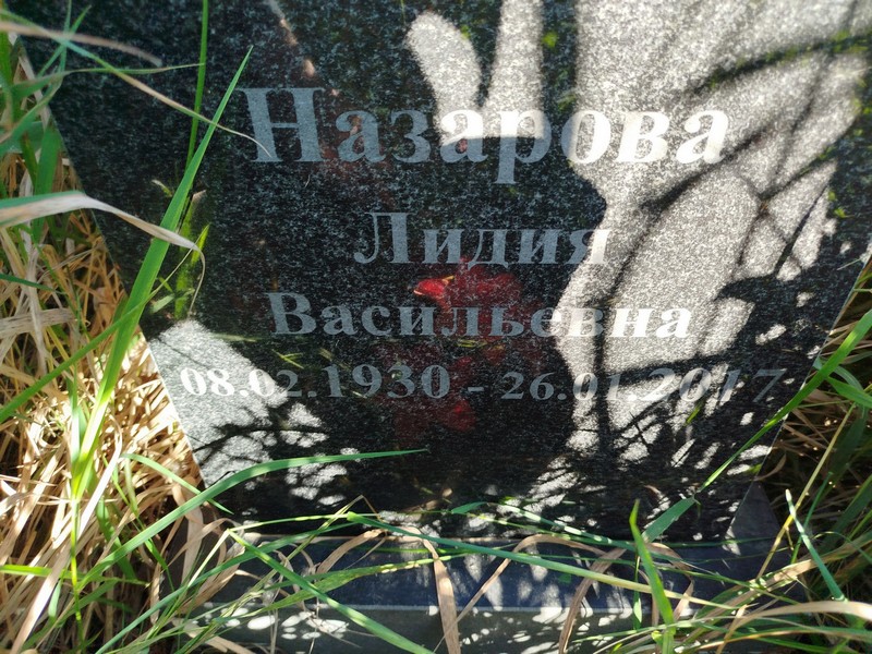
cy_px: 327
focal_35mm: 24
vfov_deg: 56.8
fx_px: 605
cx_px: 436
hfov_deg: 71.6
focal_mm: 5.31
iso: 50
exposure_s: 1/105
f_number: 1.7
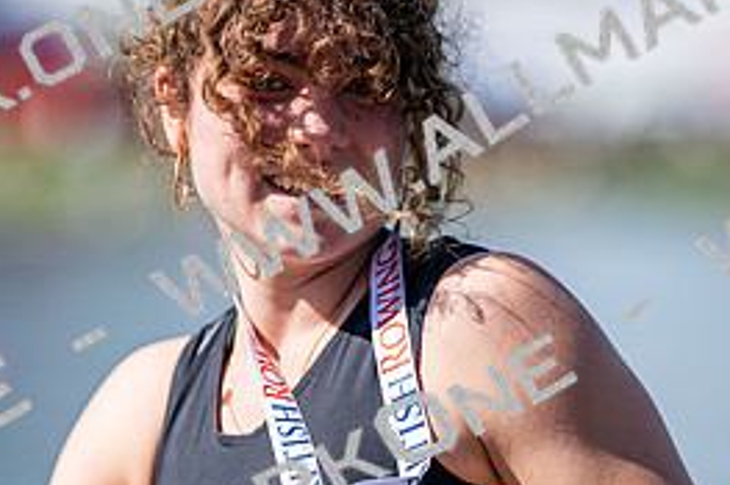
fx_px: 6039
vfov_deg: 4.6
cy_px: 326
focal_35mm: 298
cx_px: 494
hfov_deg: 6.9
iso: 64
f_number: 1.8
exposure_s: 1/3200
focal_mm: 135
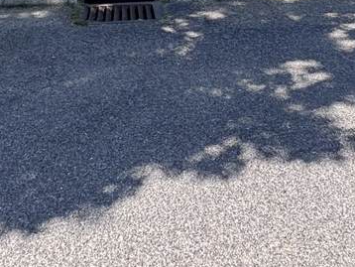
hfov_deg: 38.2
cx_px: 174
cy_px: -174
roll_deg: +0.6
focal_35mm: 50
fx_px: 513
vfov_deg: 21.9
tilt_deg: +2.7
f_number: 2.2
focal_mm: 2.22
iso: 40
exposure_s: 1/343
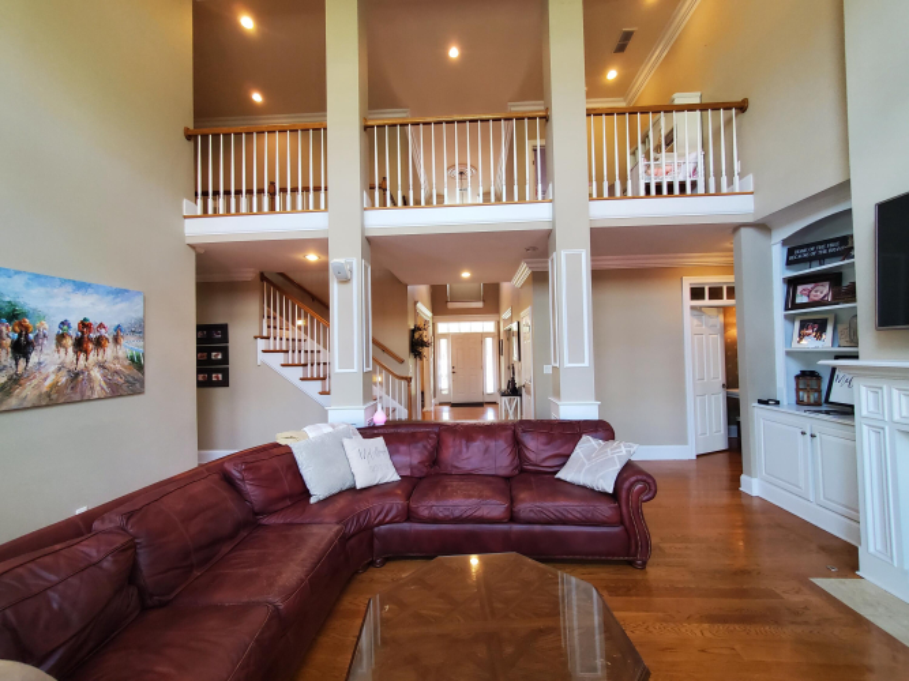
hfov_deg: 106.2
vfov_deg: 89.9
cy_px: 340
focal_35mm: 13
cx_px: 454
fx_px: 341
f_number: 2.2
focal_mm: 1.8
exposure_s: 1/60
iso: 320
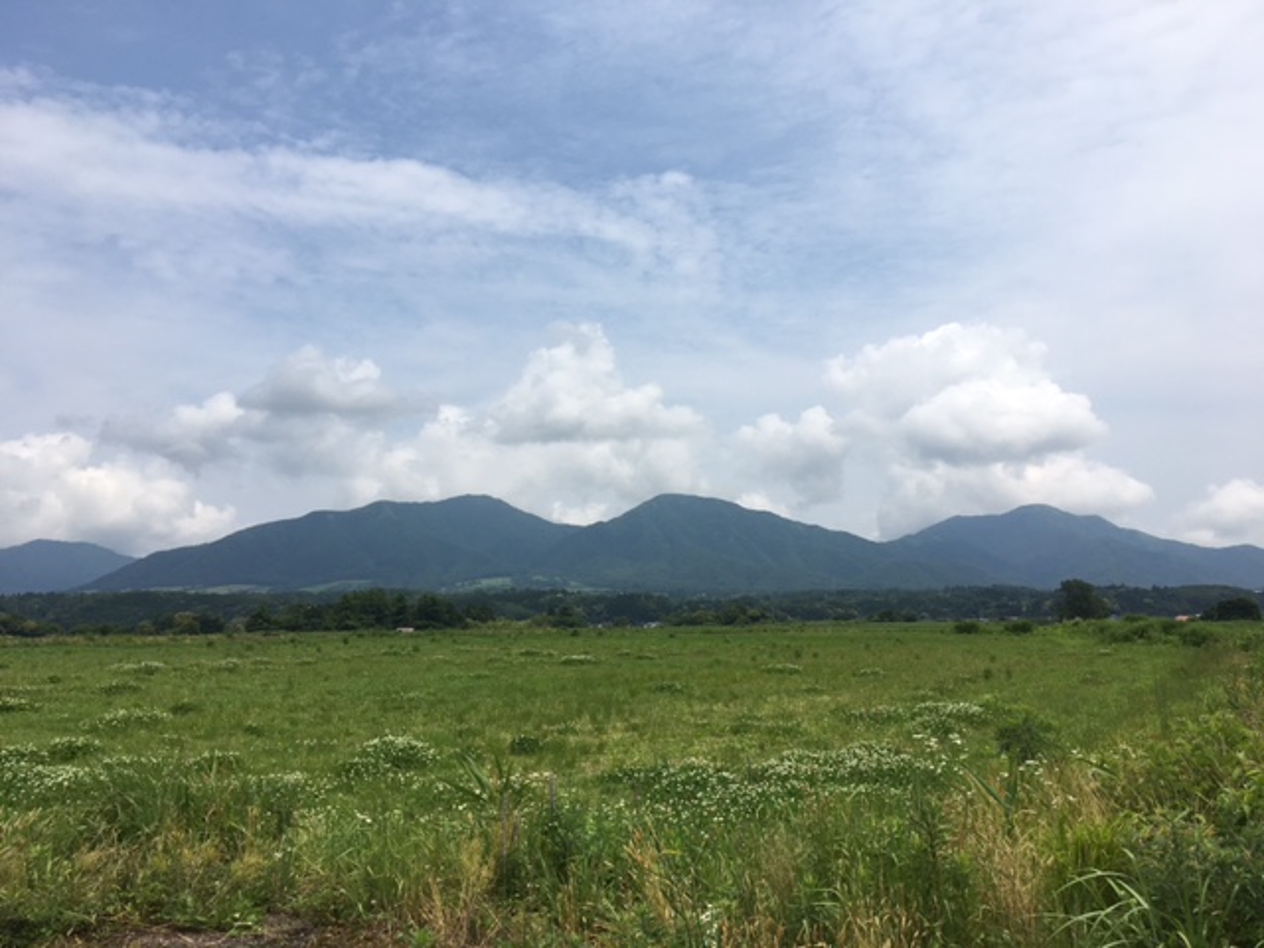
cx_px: 632
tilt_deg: +7.2
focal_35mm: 29
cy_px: 474
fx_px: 1059
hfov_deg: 61.7
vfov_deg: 48.2
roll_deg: +2.1
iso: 25
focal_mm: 4.15
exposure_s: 1/2959
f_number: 2.2
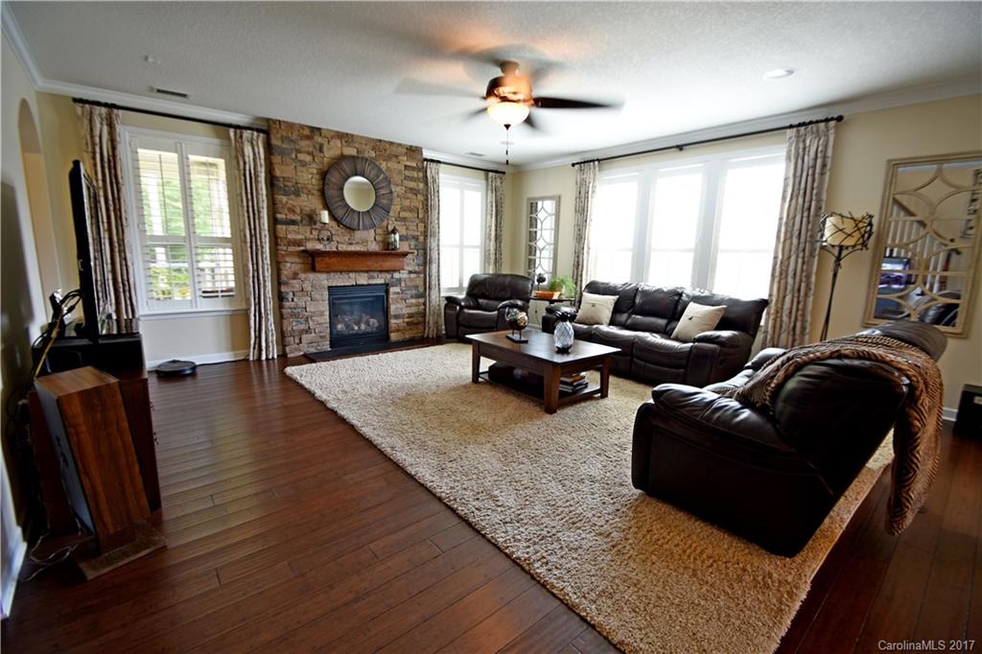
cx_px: 491
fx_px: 409
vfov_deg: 77.3
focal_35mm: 15
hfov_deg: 100.4
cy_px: 327
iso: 100
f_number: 3.5
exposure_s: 1/20
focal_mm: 10
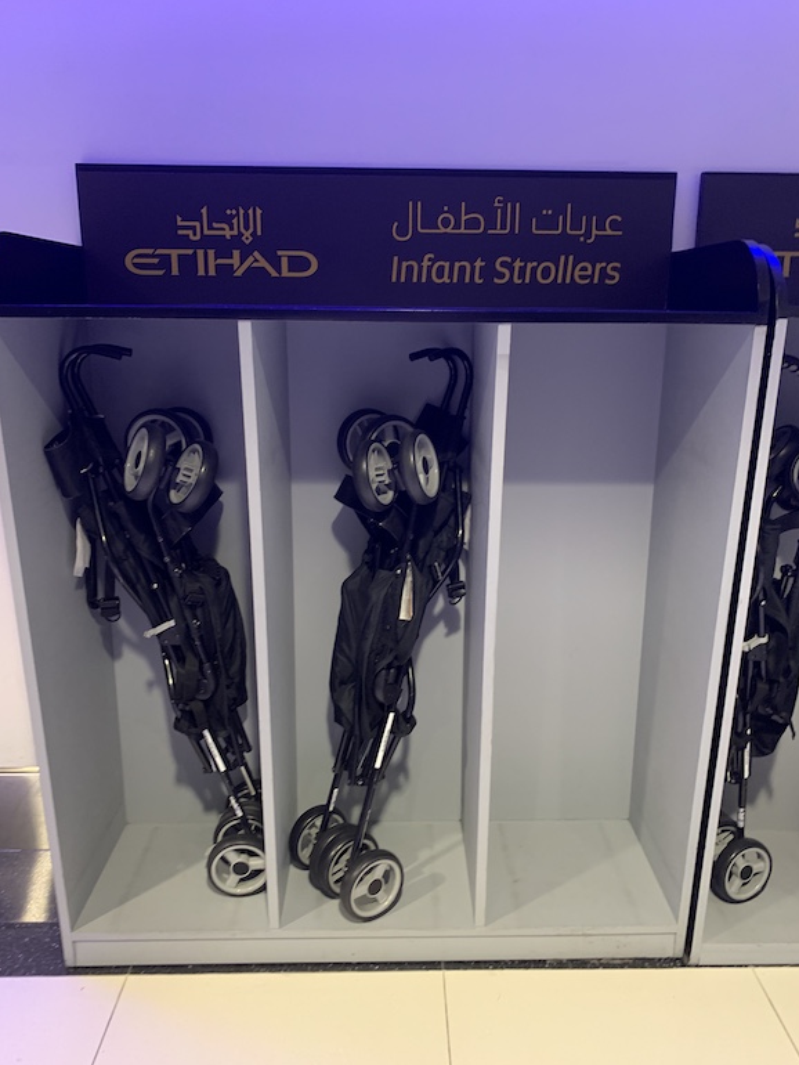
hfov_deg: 51.4
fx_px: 830
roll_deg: +2.0
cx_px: 404
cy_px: 528
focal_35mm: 27
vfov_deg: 65.3
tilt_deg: -12.1
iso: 320
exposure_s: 1/33
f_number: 1.8
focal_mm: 4.25
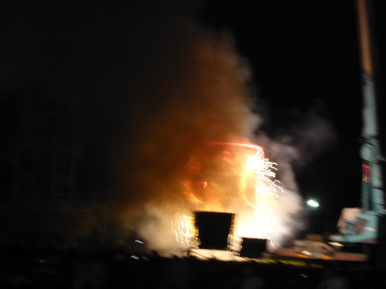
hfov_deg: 5.5
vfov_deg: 4.2
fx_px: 3992
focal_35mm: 358
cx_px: 193
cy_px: 144
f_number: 5.9
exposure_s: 1/4
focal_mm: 57.7
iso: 1250
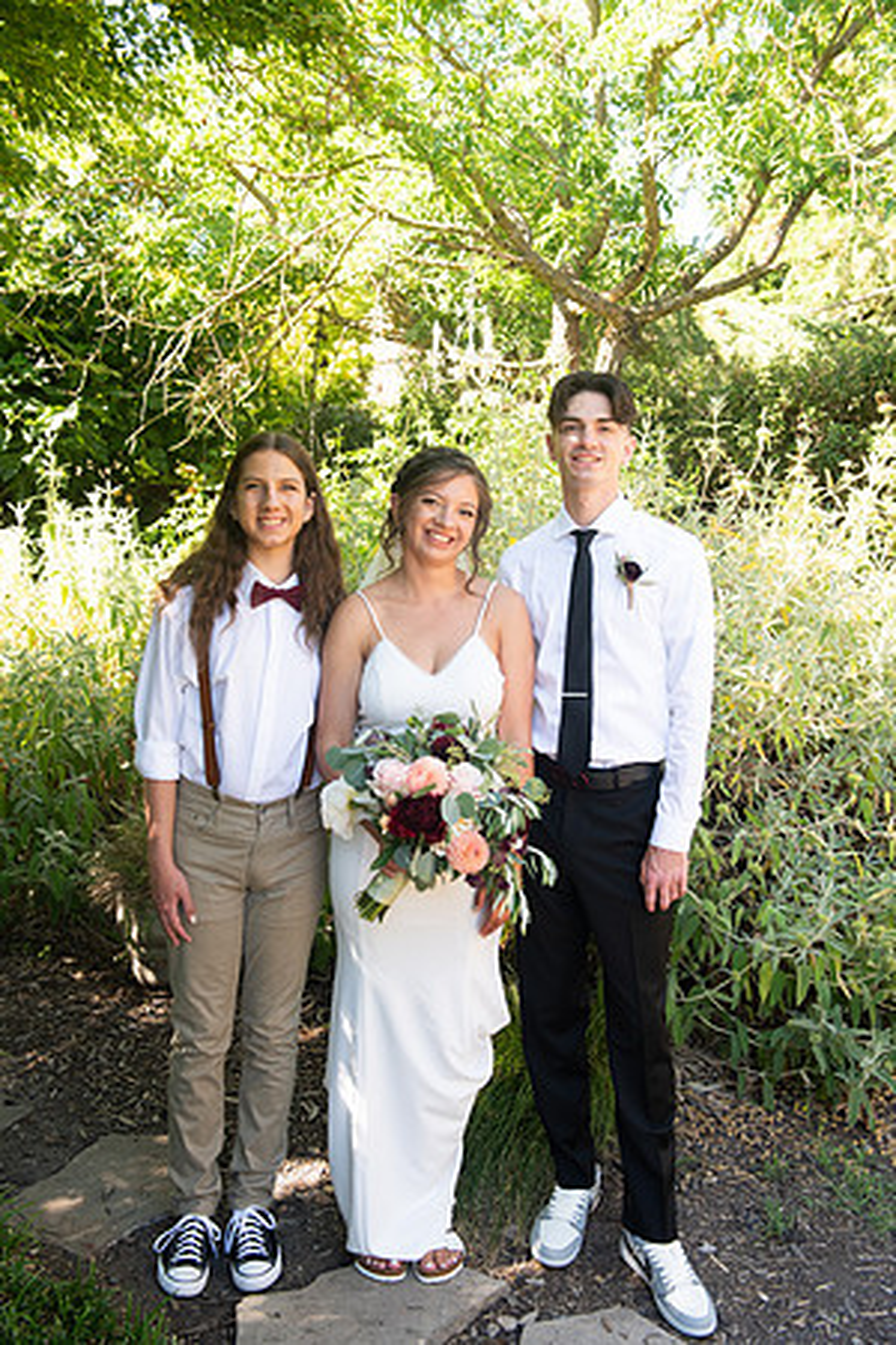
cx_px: 448
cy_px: 672
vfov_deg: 54.4
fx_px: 1307
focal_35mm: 35
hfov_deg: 37.9
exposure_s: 1/320
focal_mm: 35
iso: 640
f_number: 4.5
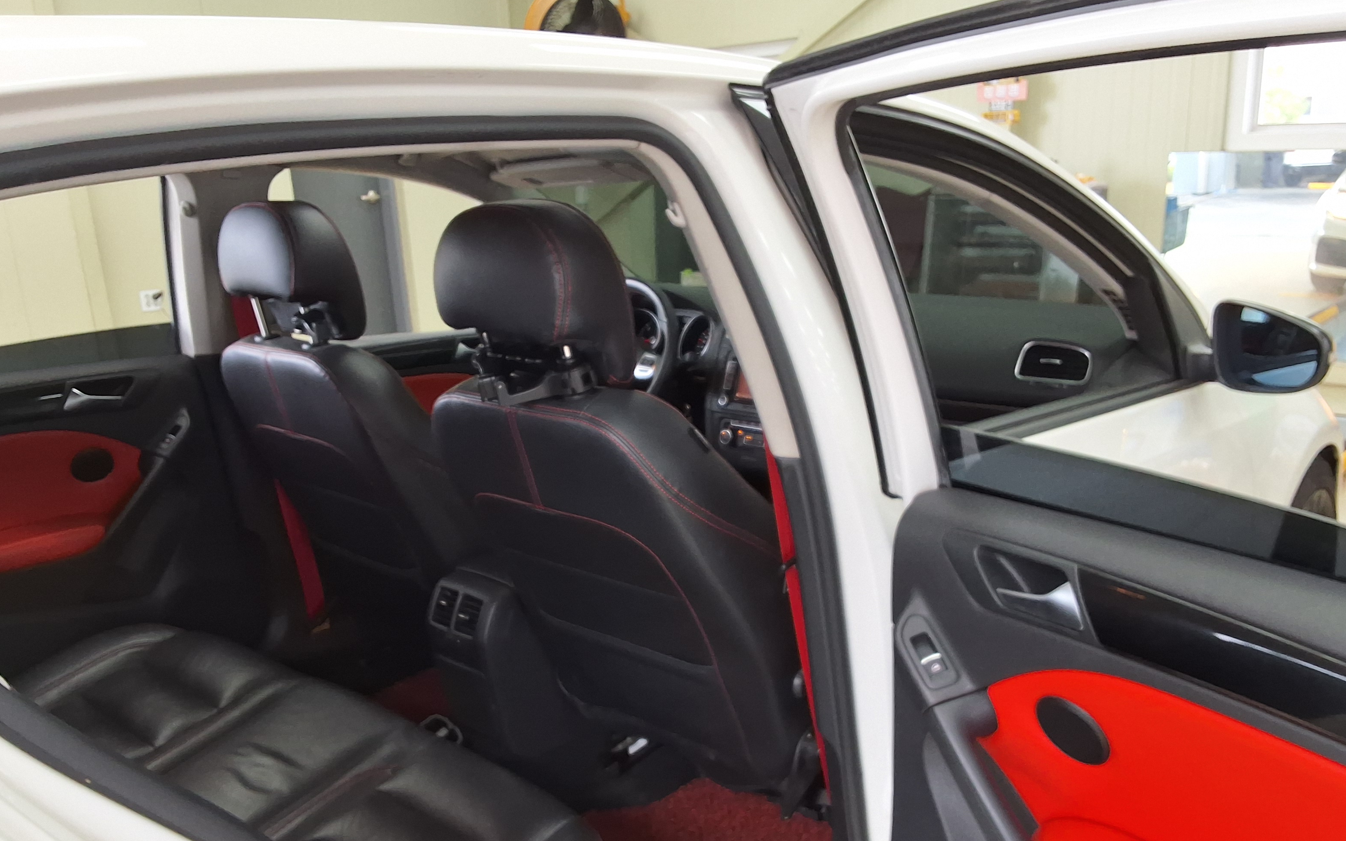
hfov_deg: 61.2
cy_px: 510
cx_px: 681
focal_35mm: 31
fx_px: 1137
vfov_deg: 40.4
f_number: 1.9
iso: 64
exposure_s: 1/120
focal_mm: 2.91
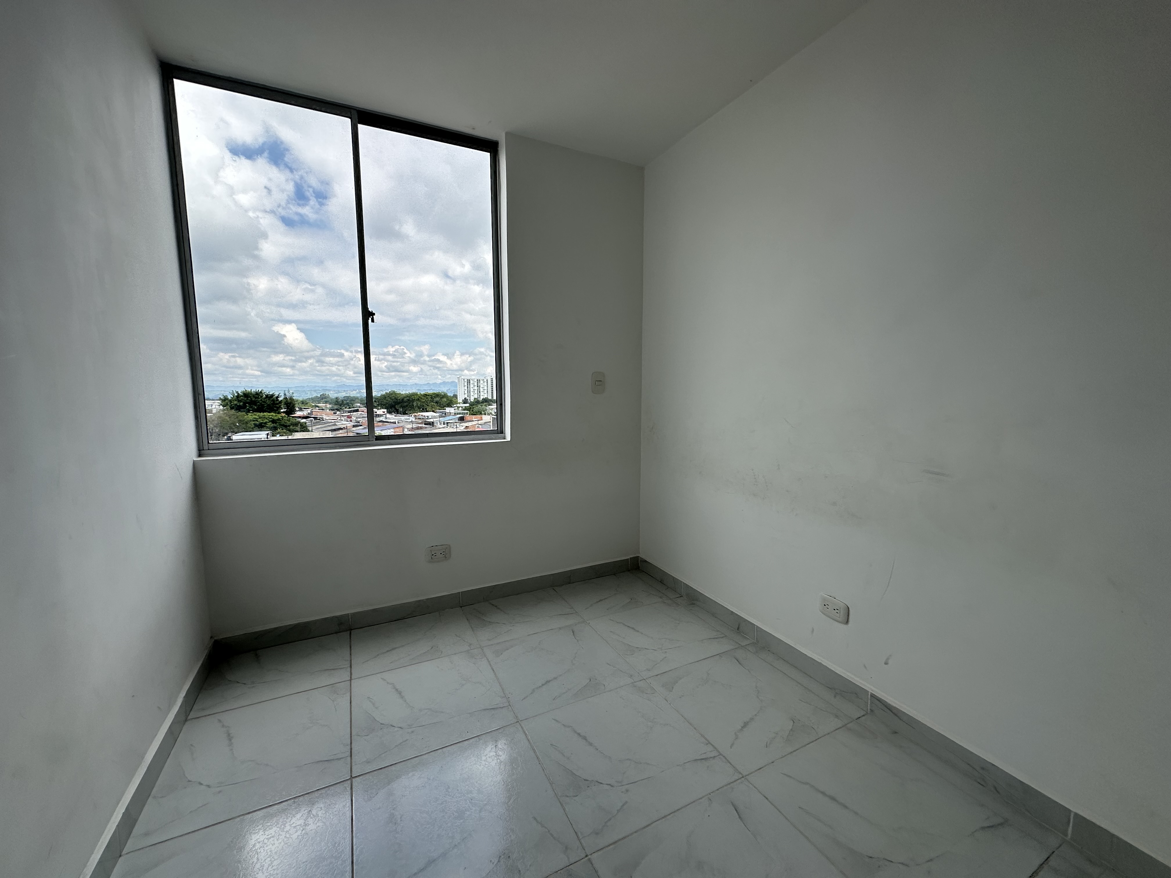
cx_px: 586
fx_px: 474
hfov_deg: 102.1
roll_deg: -1.6
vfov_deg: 85.7
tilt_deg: -3.6
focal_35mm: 14
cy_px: 439
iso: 50
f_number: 2.2
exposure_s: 1/790
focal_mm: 2.22
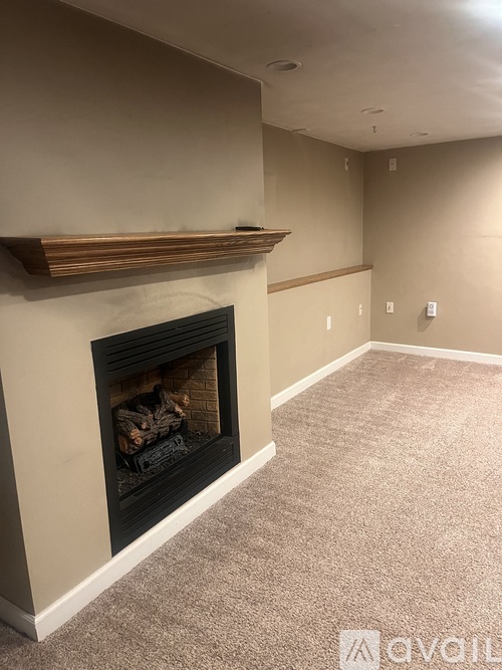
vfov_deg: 67.3
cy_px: 335
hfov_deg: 53.0
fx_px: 503
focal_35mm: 26
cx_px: 251
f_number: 1.6
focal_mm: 5.1
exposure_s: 1/60
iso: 400
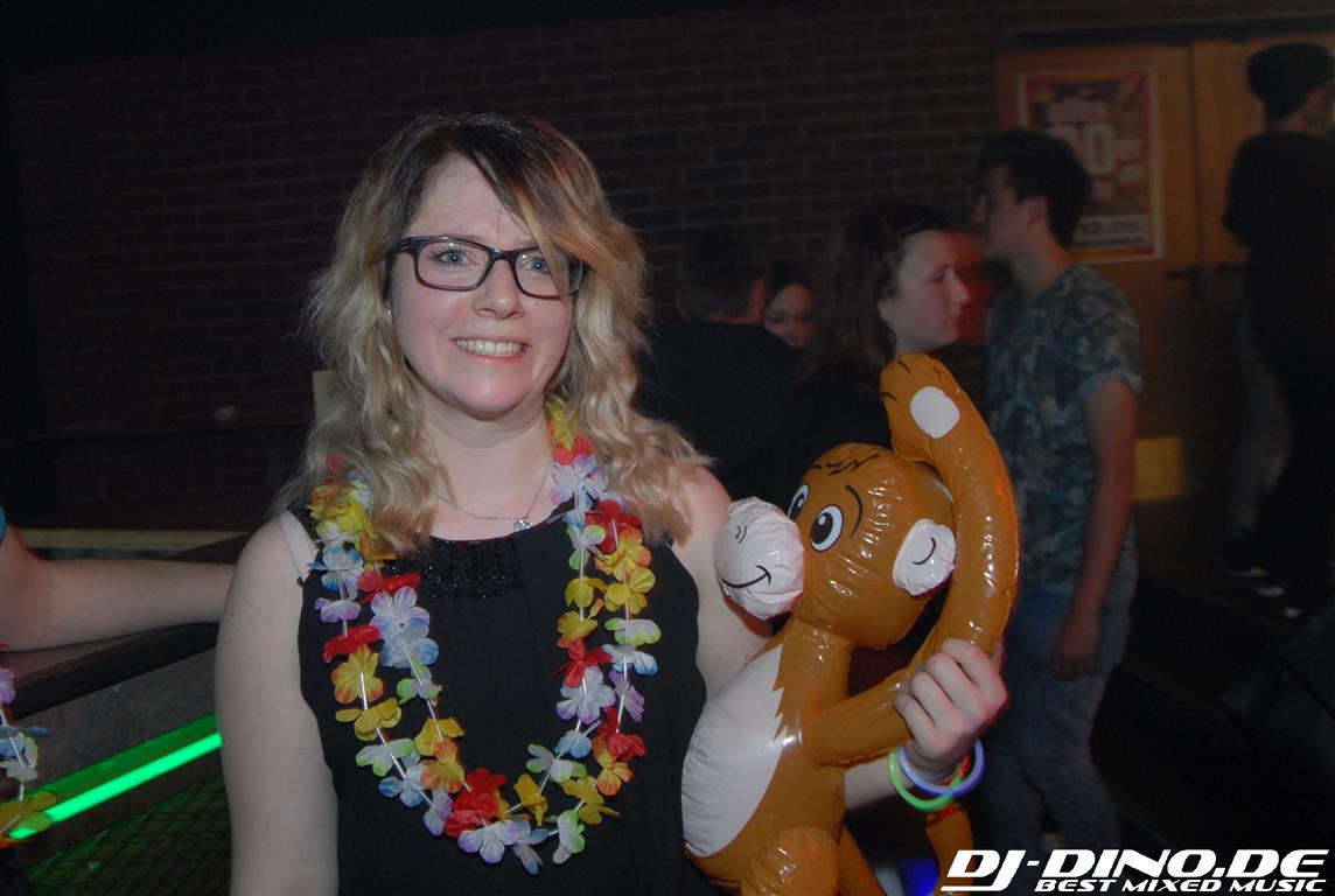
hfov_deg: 53.0
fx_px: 1338
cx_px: 668
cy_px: 448
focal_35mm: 36
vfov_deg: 37.0
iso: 400
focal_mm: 24
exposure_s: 1/8
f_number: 6.3
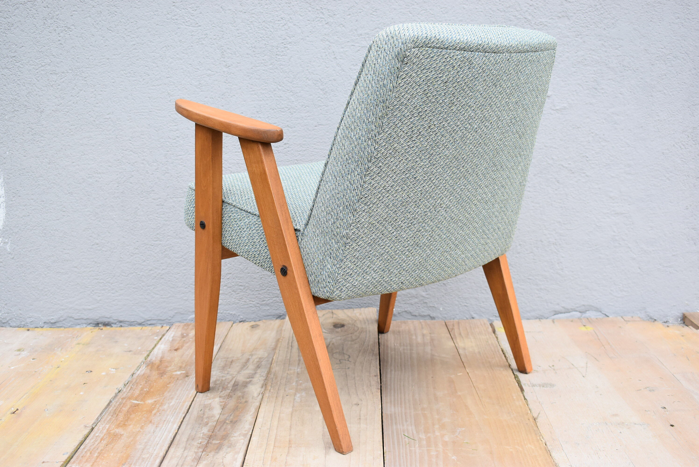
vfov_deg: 29.9
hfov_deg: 43.6
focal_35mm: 45
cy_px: 234
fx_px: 874
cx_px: 350
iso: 450
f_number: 5.6
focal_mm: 30
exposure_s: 1/125
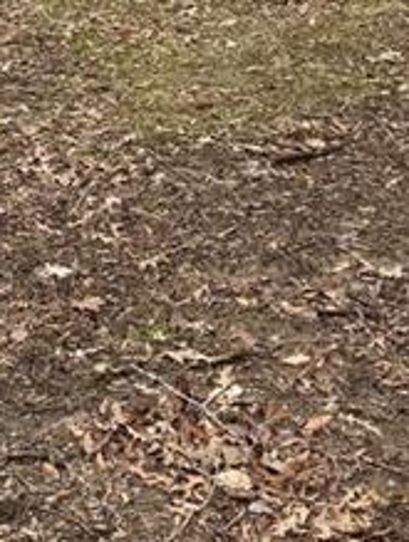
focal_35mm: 84
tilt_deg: -9.0
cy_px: -277
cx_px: 134
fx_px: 1319
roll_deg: +0.7
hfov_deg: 17.6
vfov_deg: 20.0
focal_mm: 6.76
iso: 80
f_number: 1.78
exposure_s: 1/1678
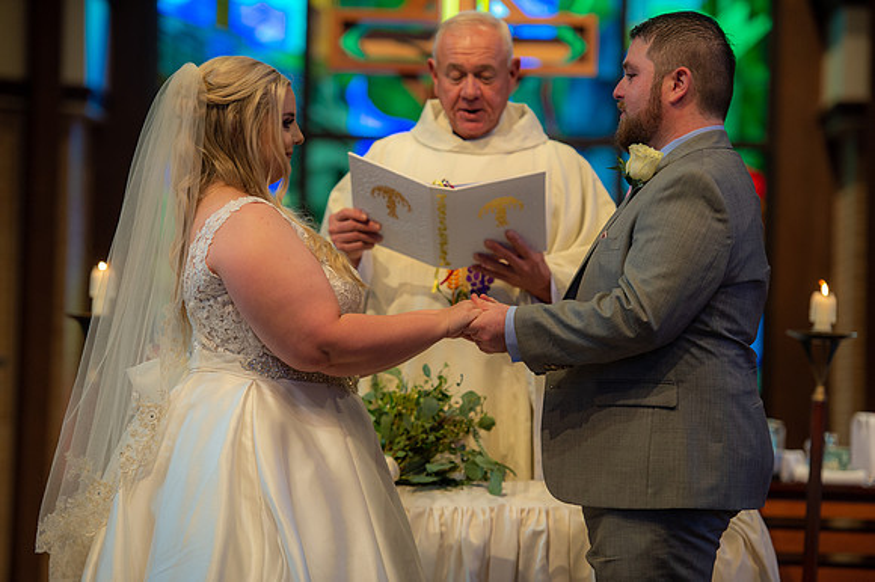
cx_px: 438
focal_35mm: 140
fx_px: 3401
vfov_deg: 9.8
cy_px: 291
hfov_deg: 14.7
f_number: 3.2
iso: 1250
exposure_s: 1/160
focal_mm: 140
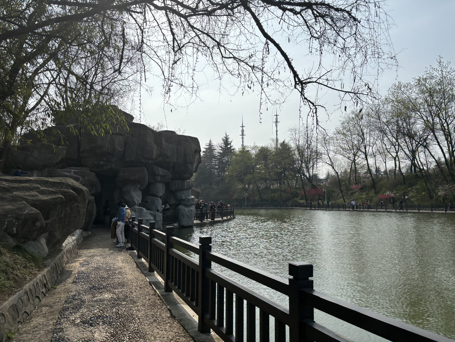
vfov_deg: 53.1
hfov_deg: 67.3
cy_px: 171
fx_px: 342
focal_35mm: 26
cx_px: 228
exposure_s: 1/8333
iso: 50
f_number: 1.6
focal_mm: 5.96
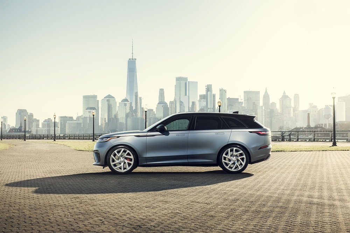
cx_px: 175
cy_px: 116
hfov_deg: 32.4
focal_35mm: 62
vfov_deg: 21.9
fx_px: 603
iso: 100
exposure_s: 1/250
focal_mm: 62
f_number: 4.5
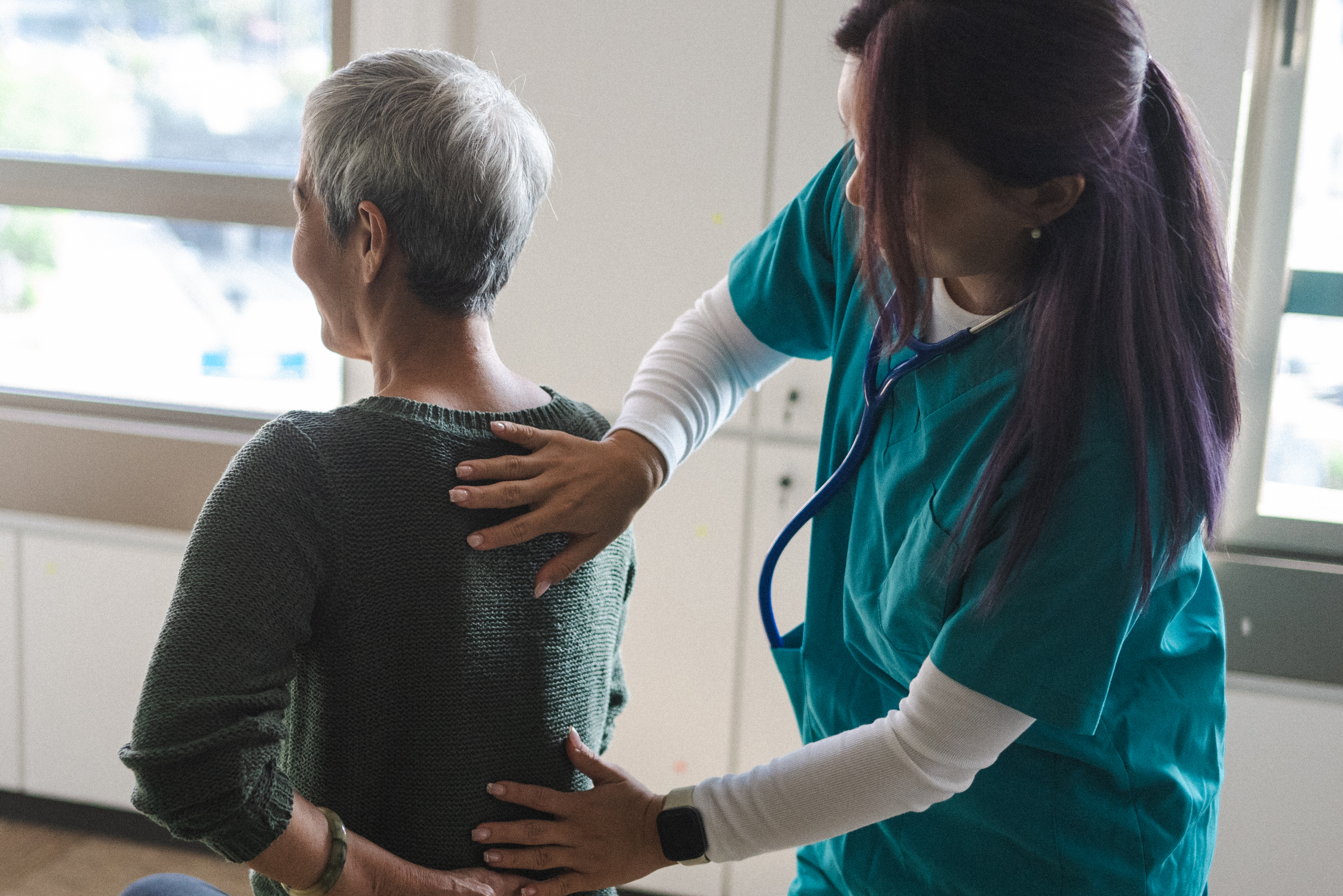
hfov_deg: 30.4
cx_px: 546
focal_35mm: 66
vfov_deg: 20.6
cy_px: 523
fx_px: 2462
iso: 1250
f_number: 2
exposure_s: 1/640
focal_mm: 40
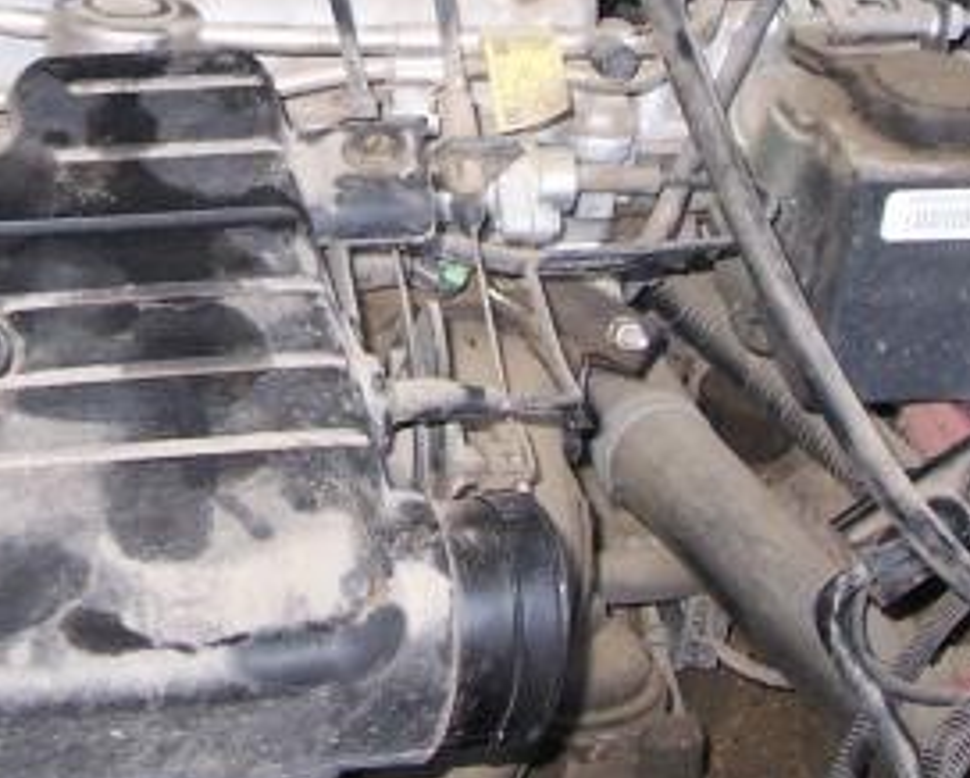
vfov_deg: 13.8
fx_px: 3131
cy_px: -107
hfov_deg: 17.4
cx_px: 139
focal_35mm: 109
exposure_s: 1/60
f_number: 3.9
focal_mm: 6.3
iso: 125
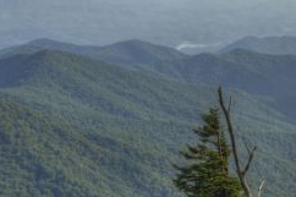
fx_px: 1290
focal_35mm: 157
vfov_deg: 8.7
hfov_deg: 11.9
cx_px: 557
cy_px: 40
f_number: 8
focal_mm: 38
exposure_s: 1/200
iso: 100
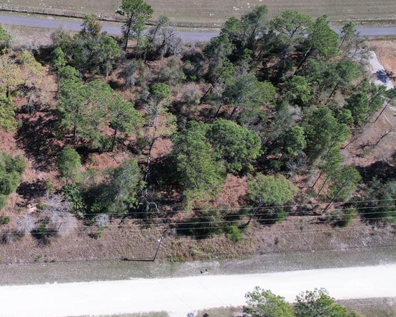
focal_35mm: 46
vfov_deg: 32.0
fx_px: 539
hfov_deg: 38.0
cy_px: 71
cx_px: 49
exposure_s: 1/100
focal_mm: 8.38
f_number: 2.8
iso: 200
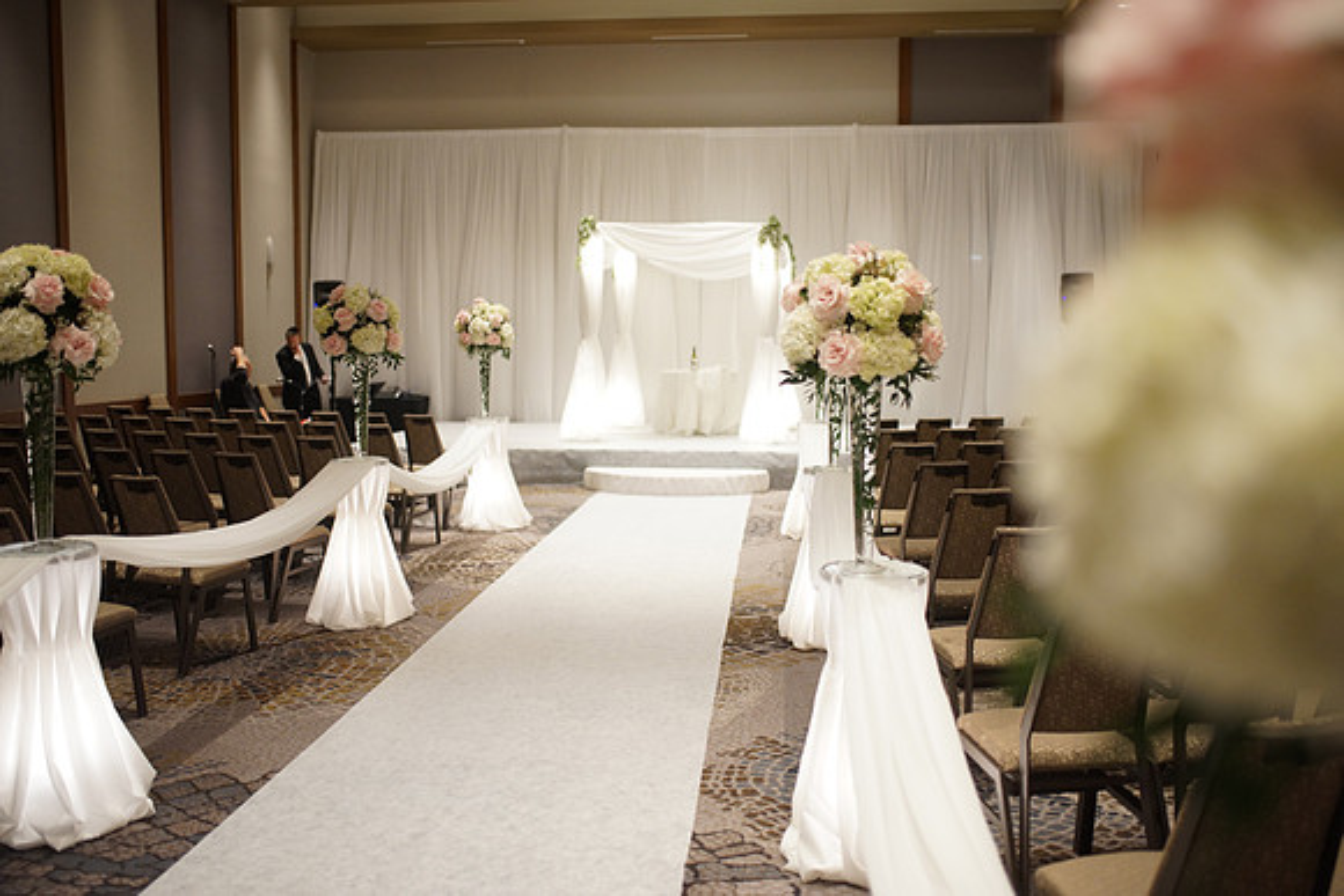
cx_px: 672
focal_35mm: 35
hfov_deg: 54.4
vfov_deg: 37.9
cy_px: 448
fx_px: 1307
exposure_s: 1/125
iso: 800
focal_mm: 35
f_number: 1.4
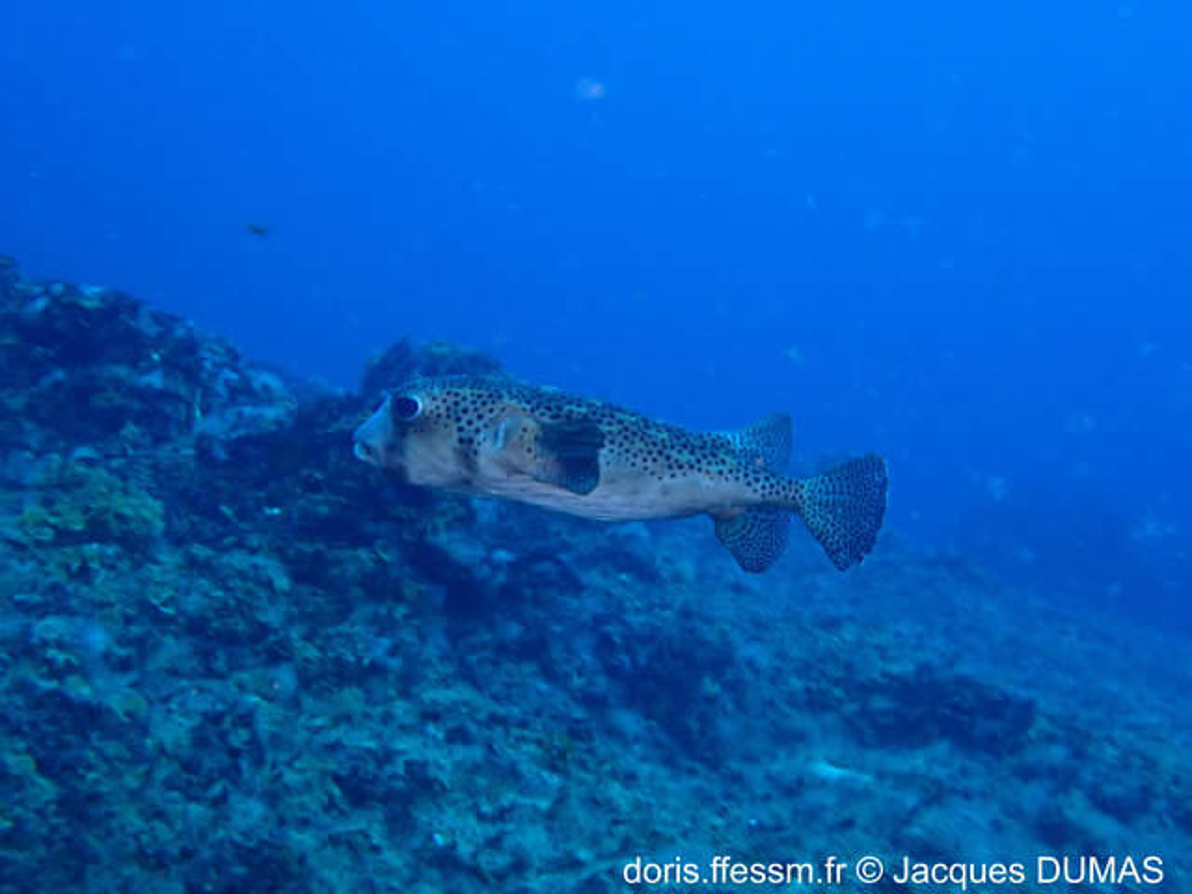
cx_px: 596
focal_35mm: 44
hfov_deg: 42.9
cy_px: 447
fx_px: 1515
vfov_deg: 32.9
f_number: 4
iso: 250
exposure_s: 1/80
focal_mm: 7.84
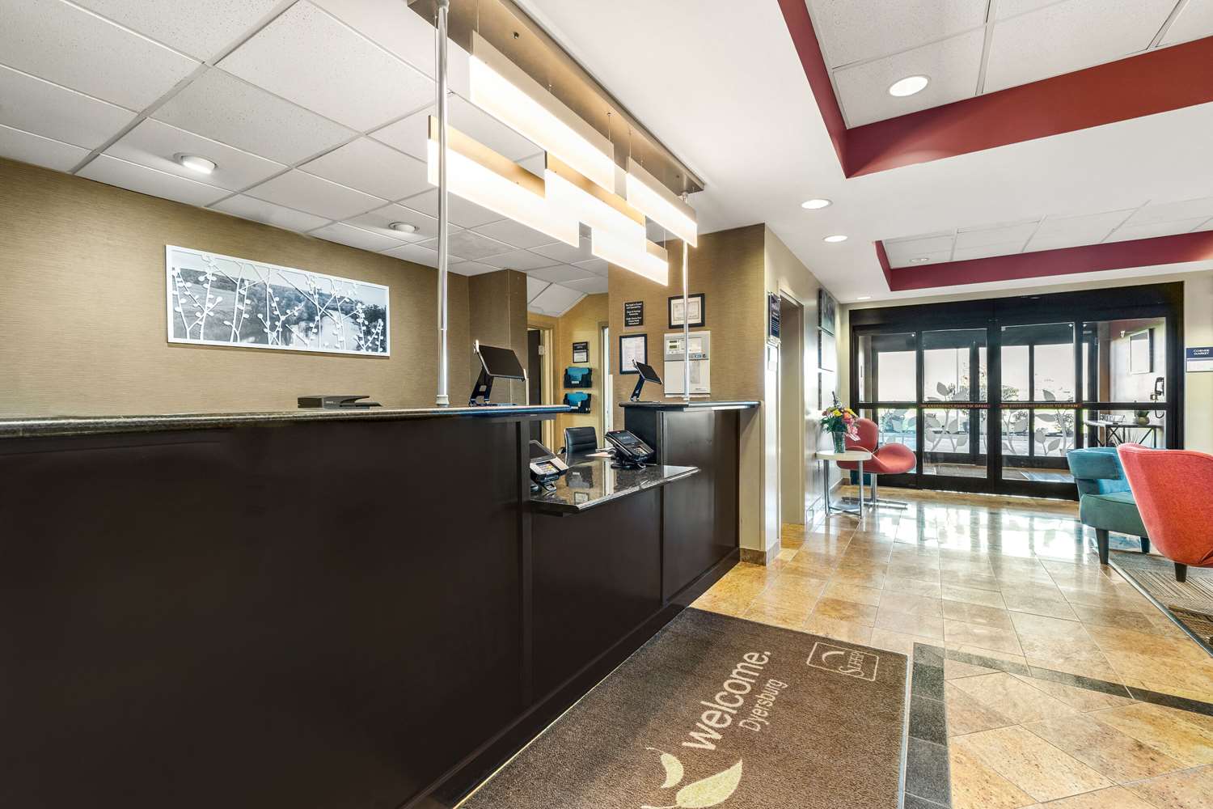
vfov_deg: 77.3
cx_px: 606
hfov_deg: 100.4
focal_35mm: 15
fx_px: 505
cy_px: 404
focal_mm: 10
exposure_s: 1/2
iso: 400
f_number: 7.1
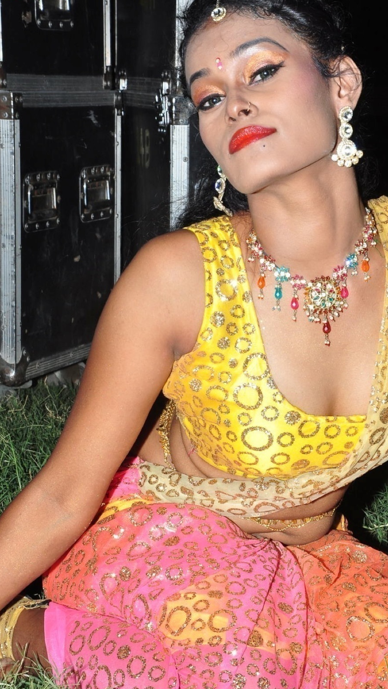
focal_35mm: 91
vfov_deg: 23.4
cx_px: 264
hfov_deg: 13.3
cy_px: 366
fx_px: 1664
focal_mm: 50
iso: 400
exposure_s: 1/125
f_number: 13
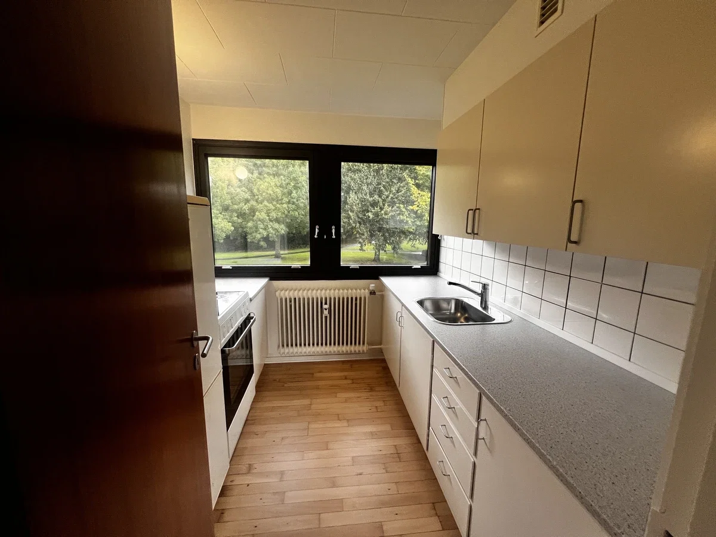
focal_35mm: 13
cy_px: 268
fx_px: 269
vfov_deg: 89.9
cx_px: 358
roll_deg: -1.1
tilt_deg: -9.1
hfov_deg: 106.2
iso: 200
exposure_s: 1/99
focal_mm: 1.57
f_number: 1.8
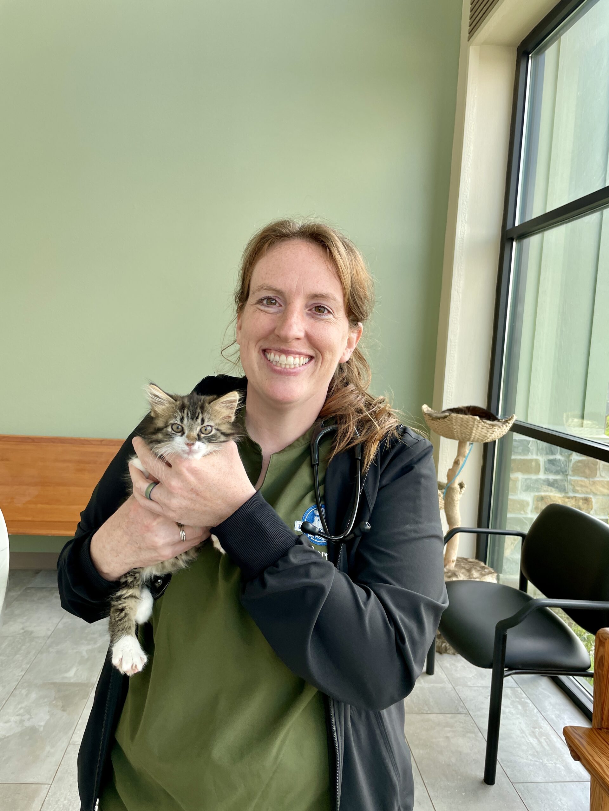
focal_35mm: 26
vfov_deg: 67.3
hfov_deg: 53.1
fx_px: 610
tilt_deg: -5.1
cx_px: 304
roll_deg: -1.1
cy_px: 406
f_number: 1.6
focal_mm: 4.2
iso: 32
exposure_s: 1/152
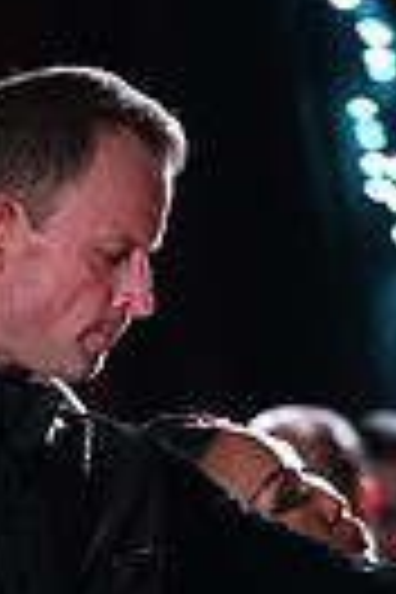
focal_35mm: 821
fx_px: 13545
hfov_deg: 1.7
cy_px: 1012
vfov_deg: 2.5
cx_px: 335
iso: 6400
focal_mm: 187
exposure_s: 1/400
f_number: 4
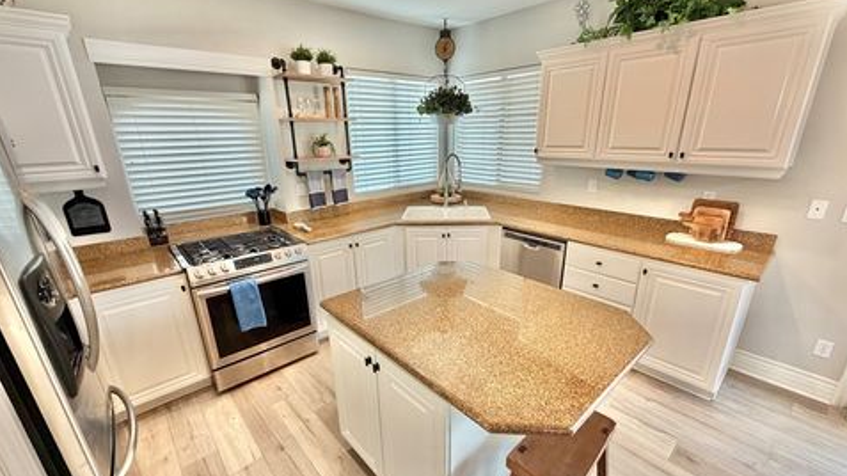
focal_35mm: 16
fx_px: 359
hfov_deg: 99.4
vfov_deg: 67.0
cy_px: 253
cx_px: 426
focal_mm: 2.22
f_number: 2.2
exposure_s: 1/120
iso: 250
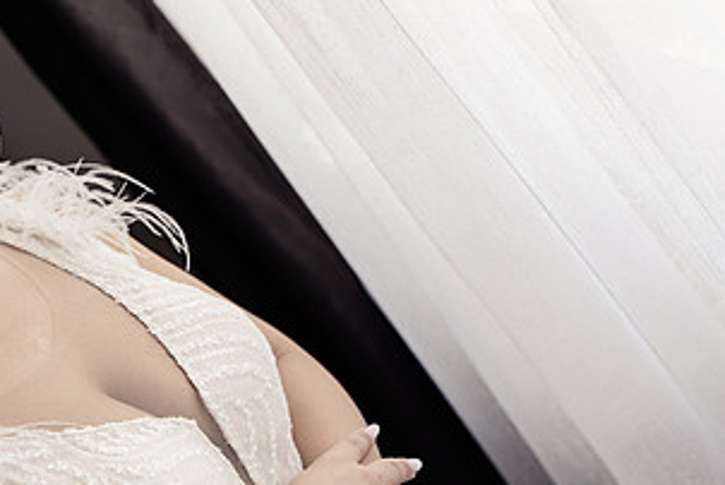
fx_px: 1935
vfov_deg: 14.3
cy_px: 246
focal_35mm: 96
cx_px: 89
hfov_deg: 20.8
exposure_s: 1/200
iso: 250
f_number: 3.2
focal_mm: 50
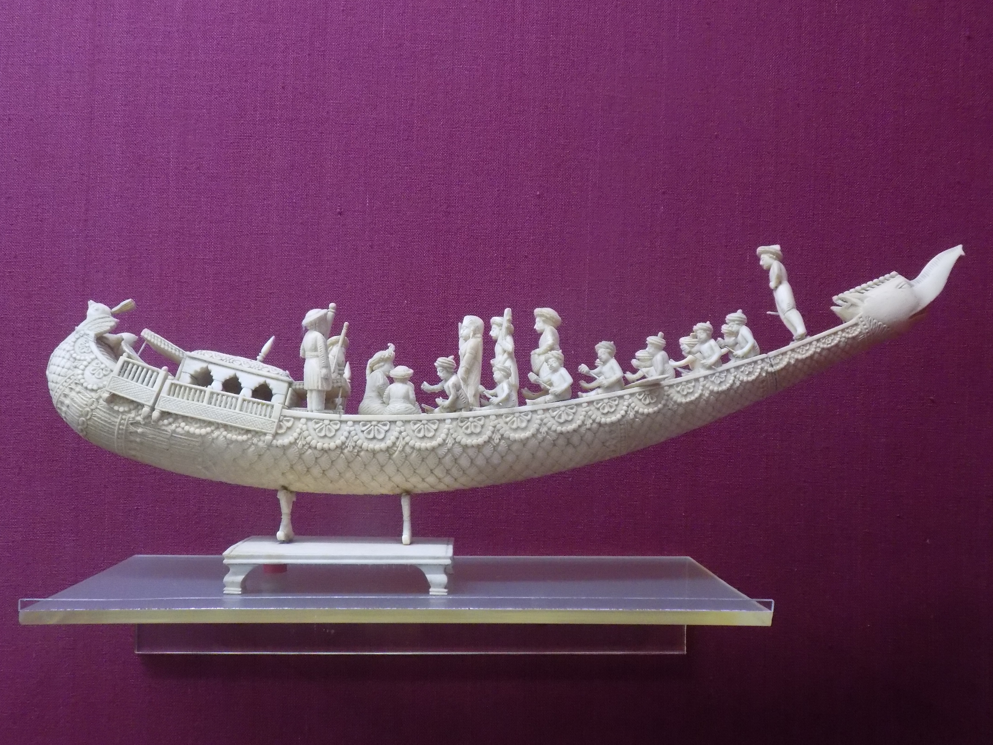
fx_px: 975
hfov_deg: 54.0
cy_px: 372
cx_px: 496
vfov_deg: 41.8
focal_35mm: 34
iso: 400
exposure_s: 1/10
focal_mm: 6.1
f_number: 3.4
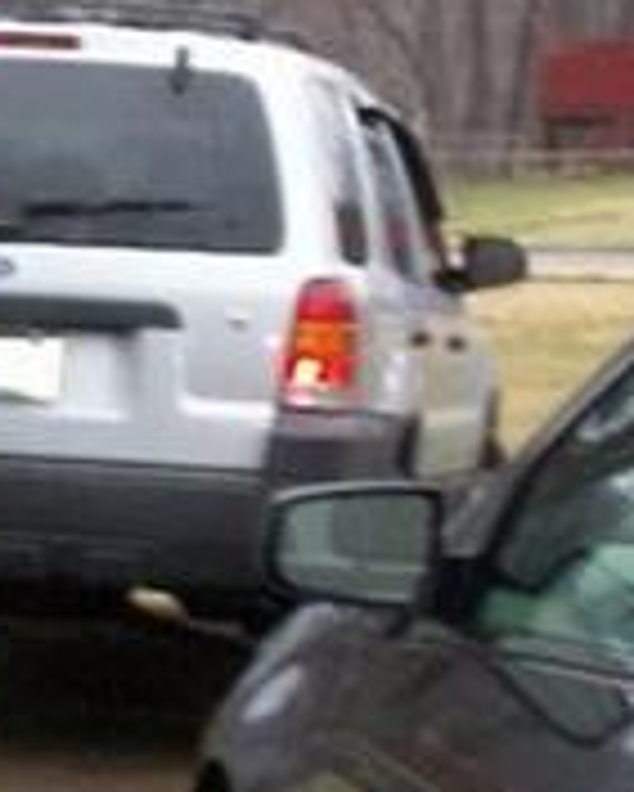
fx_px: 4781
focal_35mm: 204
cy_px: 428
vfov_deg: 9.5
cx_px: -782
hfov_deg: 7.2
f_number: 4.5
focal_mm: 5.9
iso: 140
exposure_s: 1/80.6
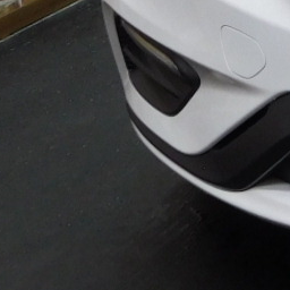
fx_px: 1204
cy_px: -128
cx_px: 690
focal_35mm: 127
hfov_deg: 11.4
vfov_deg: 13.1
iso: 180
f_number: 3
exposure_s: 1/30
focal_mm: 4
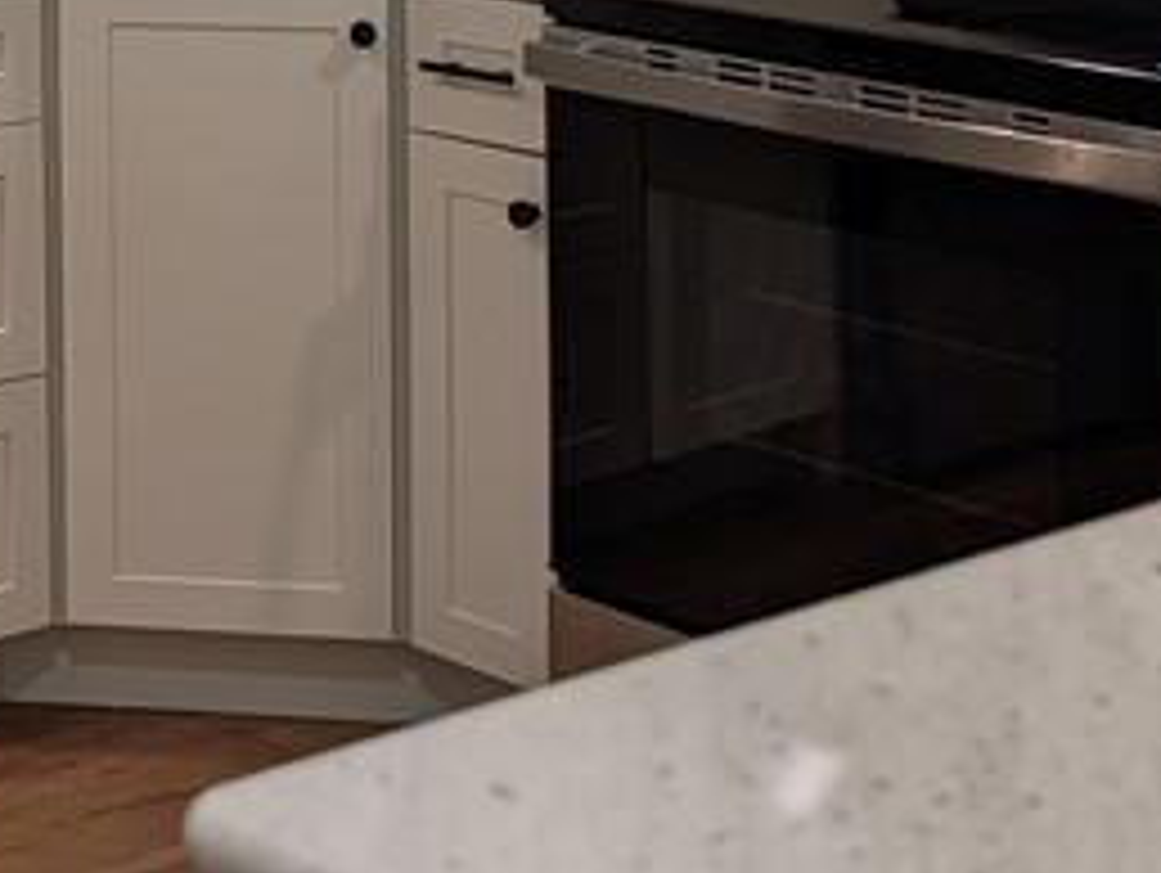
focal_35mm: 95
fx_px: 3189
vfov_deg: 14.7
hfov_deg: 19.5
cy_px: -342
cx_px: -218
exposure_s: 1/120
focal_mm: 6.9
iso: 56
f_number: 1.68
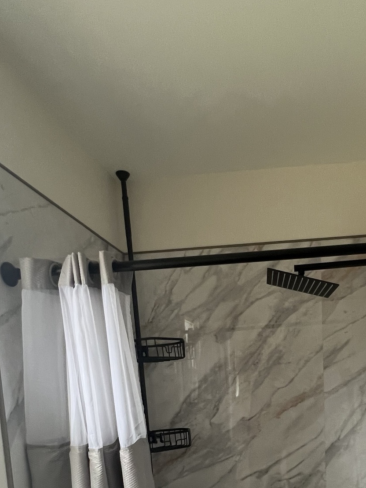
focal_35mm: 27
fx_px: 381
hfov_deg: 50.4
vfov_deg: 57.5
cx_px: 244
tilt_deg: -7.2
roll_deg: +1.5
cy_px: 426
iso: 250
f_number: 1.8
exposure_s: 1/74
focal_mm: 1.57
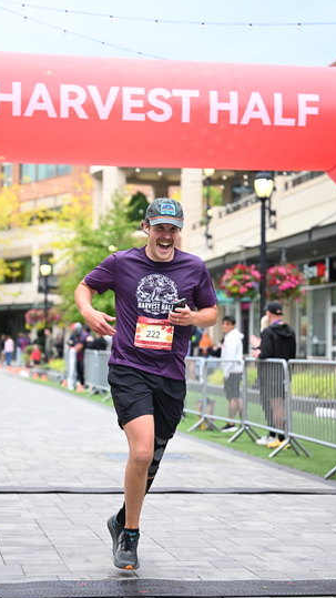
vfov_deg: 27.2
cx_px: 136
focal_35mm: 78
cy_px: 303
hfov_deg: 15.5
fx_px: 1236
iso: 800
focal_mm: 73
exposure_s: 1/1600
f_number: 2.8
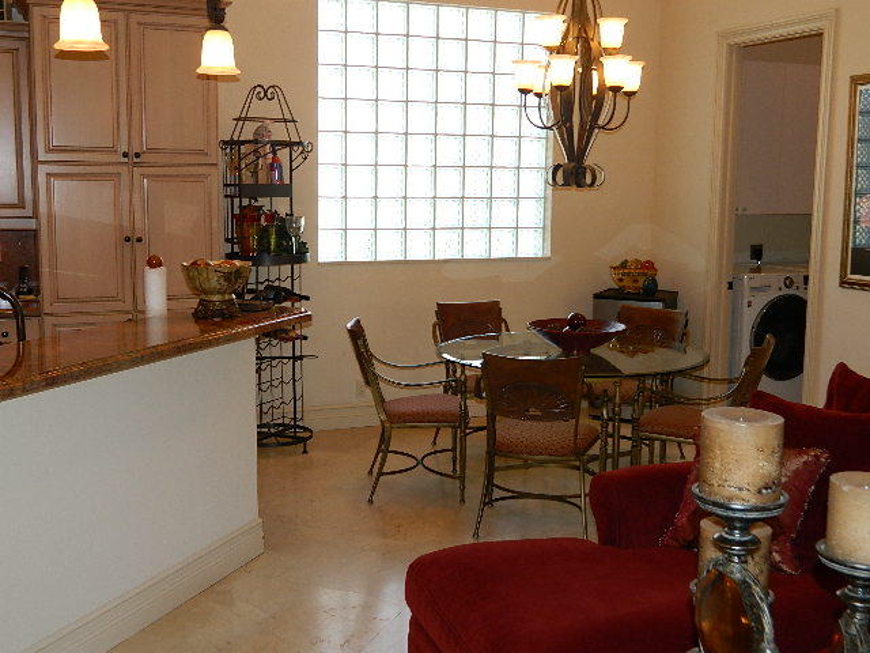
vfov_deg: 35.1
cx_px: 435
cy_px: 326
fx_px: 1030
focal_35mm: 41
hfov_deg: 45.8
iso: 125
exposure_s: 1/50
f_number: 3.5
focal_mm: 7.3
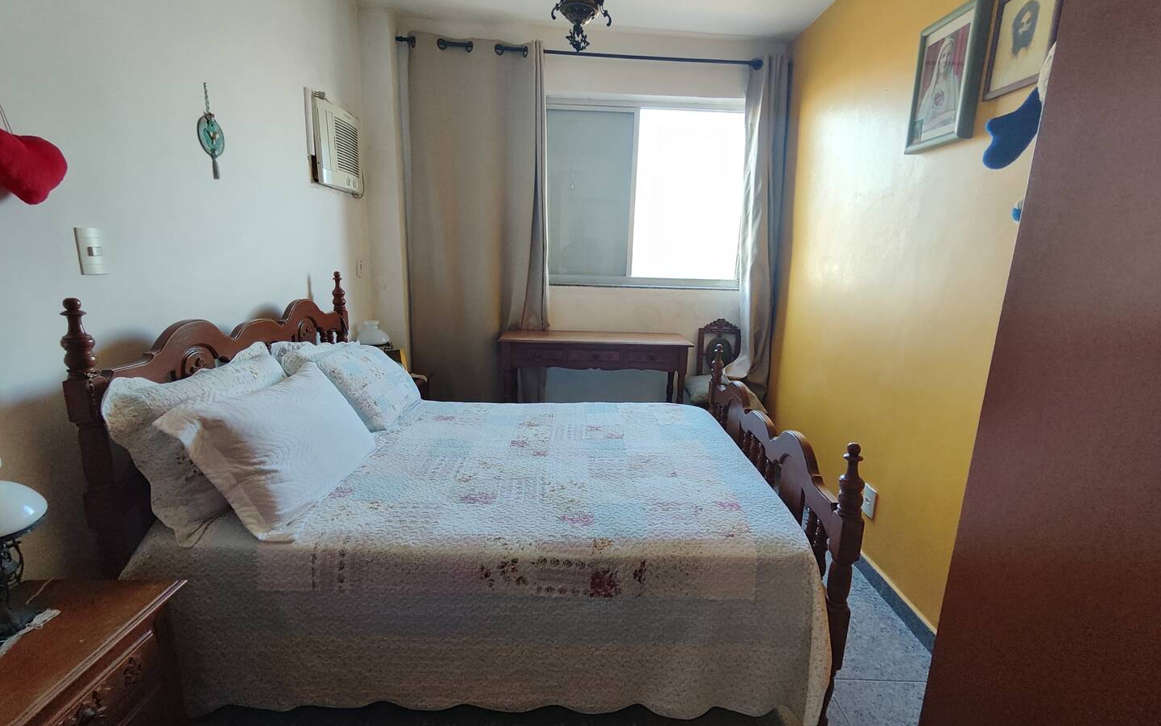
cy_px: 366
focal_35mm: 17
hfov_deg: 94.4
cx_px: 581
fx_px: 538
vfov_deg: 68.0
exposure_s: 1/40
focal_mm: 1.65
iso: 92
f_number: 2.2
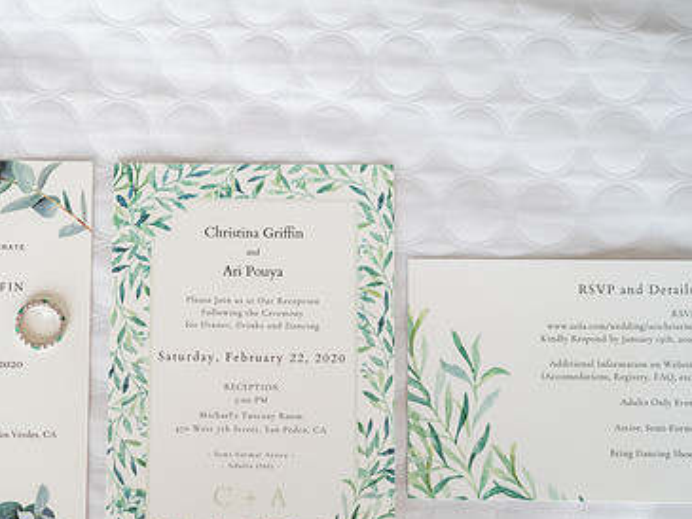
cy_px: 319
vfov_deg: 18.9
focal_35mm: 78
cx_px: 229
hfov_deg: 24.9
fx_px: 1560
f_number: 2
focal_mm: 50
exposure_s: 1/125
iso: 200
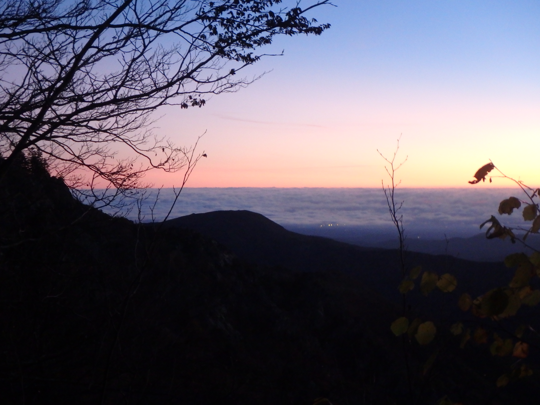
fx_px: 764
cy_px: 202
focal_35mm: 49
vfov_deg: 29.7
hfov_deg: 38.9
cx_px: 270
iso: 800
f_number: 5.2
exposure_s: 1/15
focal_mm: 8.7
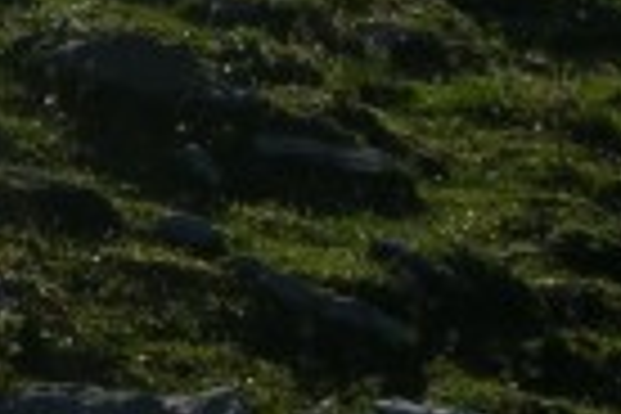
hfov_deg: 7.1
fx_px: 4657
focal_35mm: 270
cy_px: -446
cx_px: -940
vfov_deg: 5.0
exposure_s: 1/343
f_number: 8
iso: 50
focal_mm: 8.9
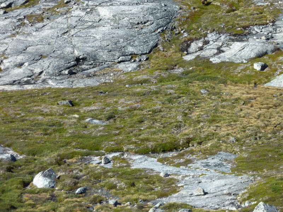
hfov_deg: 15.4
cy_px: 106
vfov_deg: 11.6
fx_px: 1046
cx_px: 142
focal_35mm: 128
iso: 80
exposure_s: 1/320
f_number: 4.4
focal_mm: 21
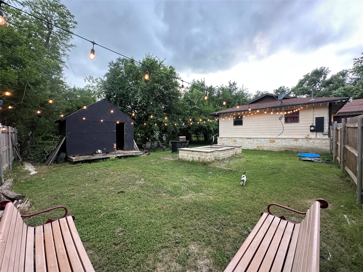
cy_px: 136
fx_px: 147
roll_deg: +0.3
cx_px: 182
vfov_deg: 85.7
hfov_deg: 102.1
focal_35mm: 14
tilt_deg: -0.4
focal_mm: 2.22
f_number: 2.2
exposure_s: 1/60
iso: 200
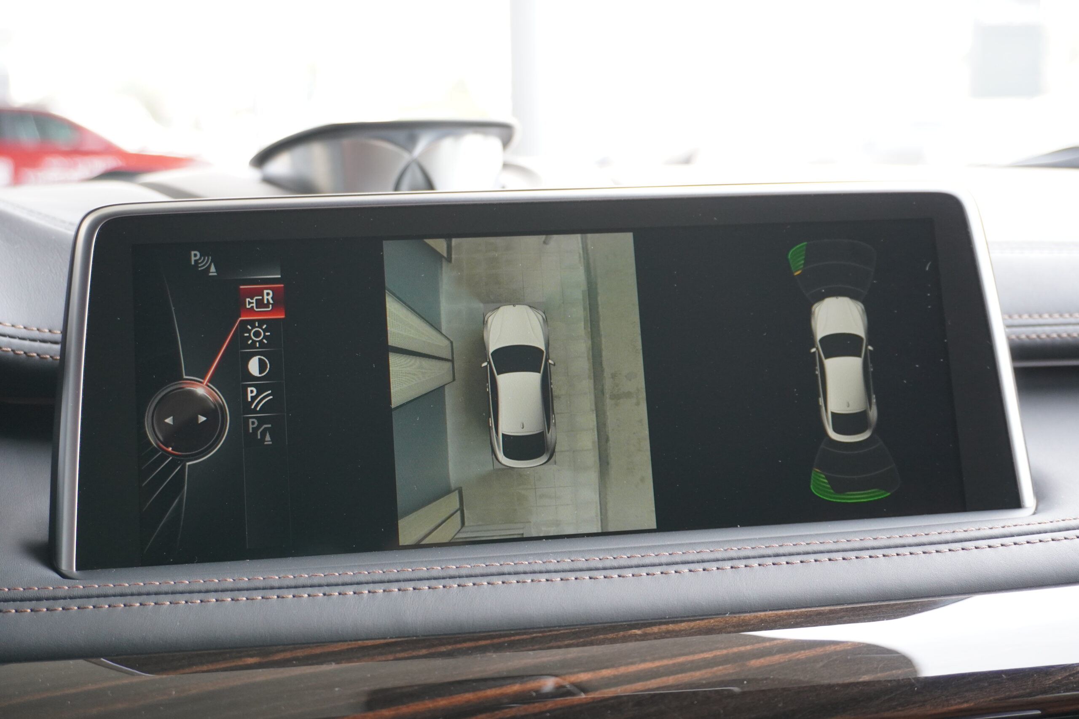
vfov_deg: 28.9
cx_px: 540
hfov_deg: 42.3
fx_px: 1394
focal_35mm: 46
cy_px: 360
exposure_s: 1/60
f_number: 5
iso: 1000
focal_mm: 31
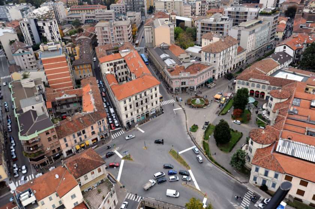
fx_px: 254
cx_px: 158
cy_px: 104
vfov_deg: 44.9
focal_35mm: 29
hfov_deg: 63.7
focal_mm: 29
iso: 400
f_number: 8
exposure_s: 1/250
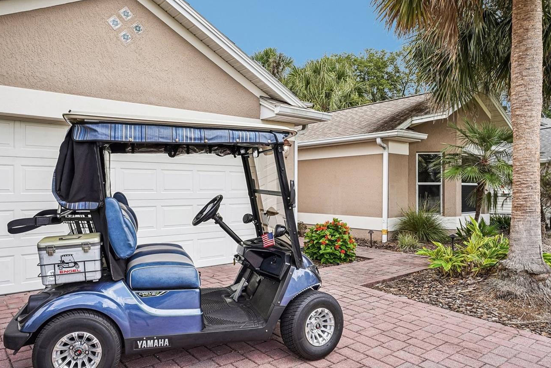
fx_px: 398
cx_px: 278
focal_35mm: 26
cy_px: 192
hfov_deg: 69.4
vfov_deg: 49.5
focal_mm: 21
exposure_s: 1/30
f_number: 13
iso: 100
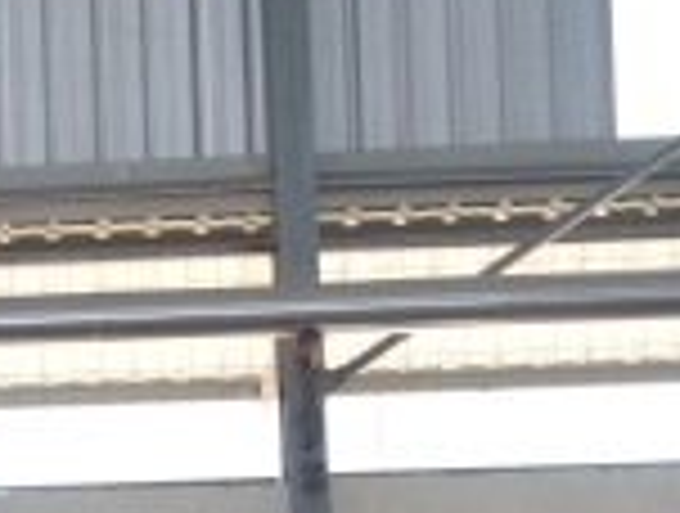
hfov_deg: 11.7
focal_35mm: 160
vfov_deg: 9.1
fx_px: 3151
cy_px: 700
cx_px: -360
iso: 450
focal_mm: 24
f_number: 5.6
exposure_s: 1/125
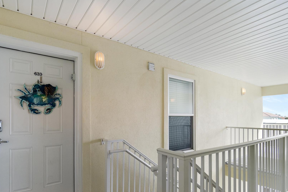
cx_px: 143
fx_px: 152
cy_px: 119
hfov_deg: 86.9
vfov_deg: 63.7
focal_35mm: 19
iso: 500
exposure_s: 1/640
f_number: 4
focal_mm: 10
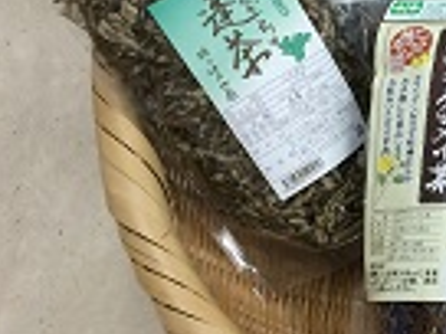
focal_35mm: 83
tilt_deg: -49.2
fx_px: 1069
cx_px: 597
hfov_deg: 21.1
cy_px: 39
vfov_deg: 17.5
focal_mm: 4.15
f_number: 2.2
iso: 40
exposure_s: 1/30
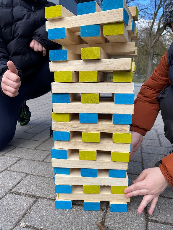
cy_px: 115
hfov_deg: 53.1
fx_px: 173
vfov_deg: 67.3
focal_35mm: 26
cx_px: 86
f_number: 1.8
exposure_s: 1/912
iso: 32
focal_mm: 4.25
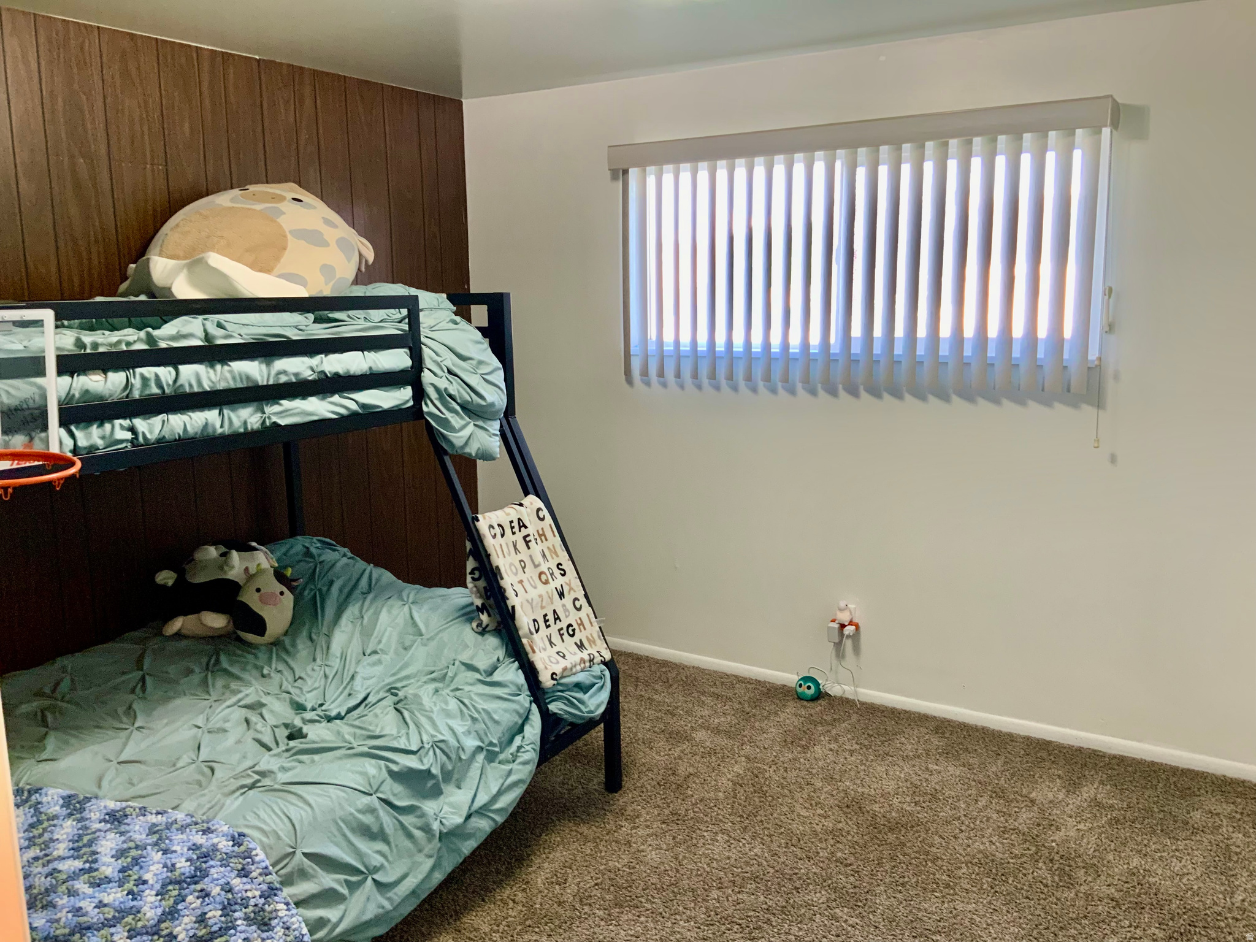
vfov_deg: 48.2
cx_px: 628
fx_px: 1052
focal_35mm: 29
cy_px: 471
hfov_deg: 61.7
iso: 125
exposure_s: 1/60
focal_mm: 3
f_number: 1.8
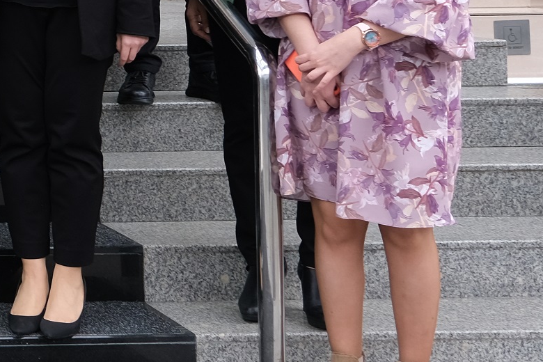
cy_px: -95
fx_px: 1448
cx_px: -427
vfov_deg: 13.8
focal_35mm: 96
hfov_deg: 17.4
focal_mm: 16
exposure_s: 1/250
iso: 320
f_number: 4
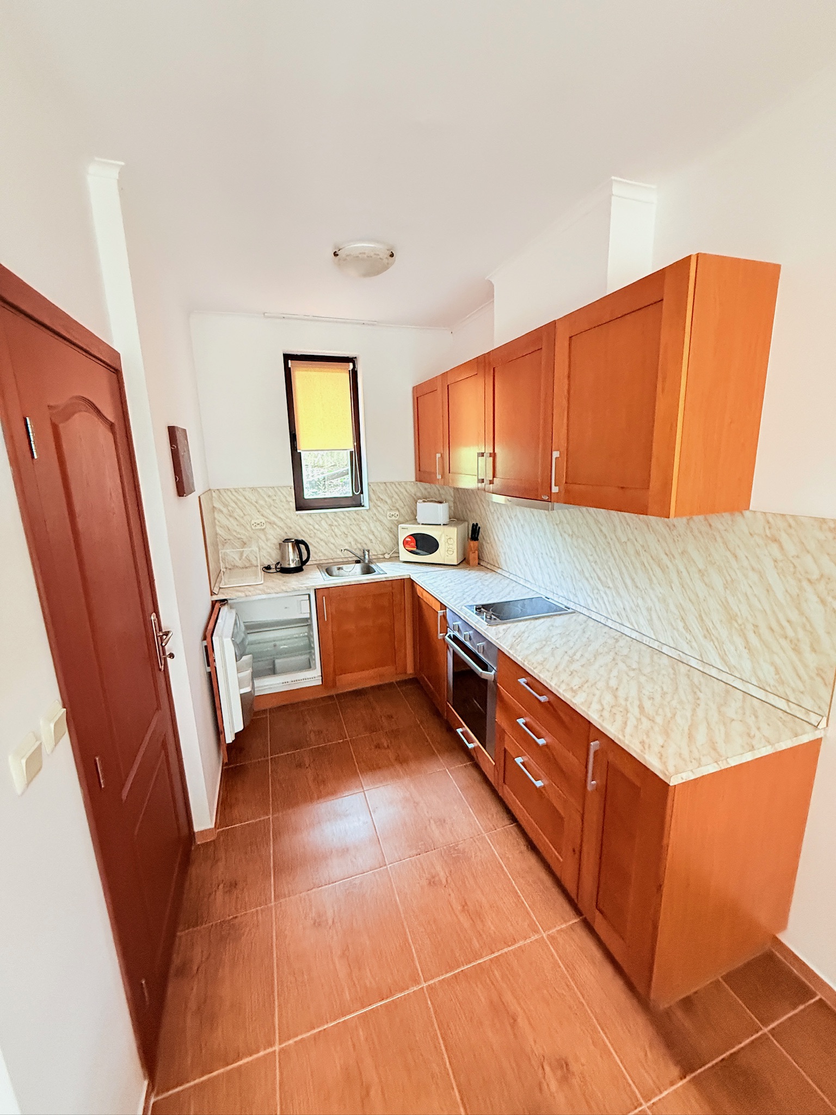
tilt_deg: -10.8
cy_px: 558
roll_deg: +0.3
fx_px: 451
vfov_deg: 102.1
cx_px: 418
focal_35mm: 14
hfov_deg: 85.7
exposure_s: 1/60
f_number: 2.2
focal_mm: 2.22
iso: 640
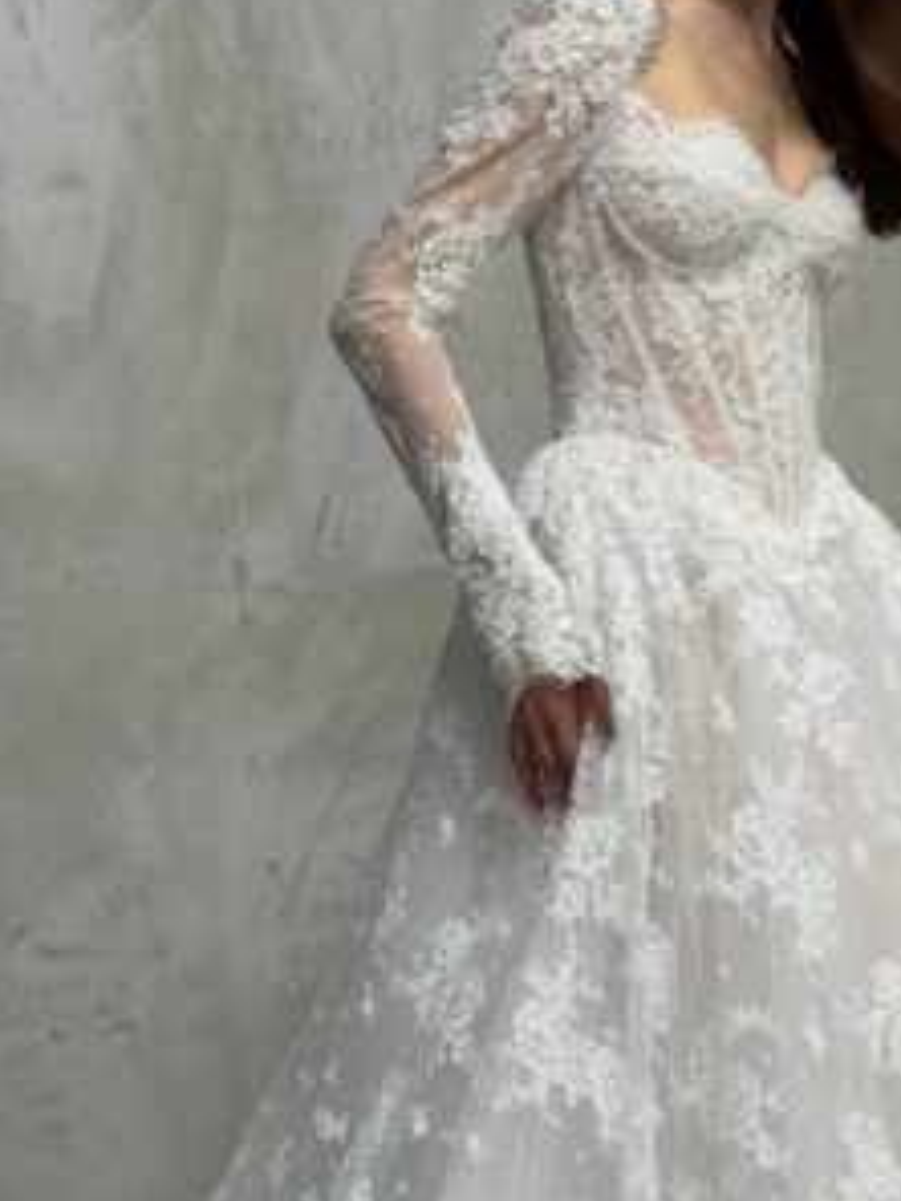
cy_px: 907
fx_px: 3748
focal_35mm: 108
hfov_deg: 13.7
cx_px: 584
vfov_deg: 18.1
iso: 100
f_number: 1.78
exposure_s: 1/87
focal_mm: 6.76
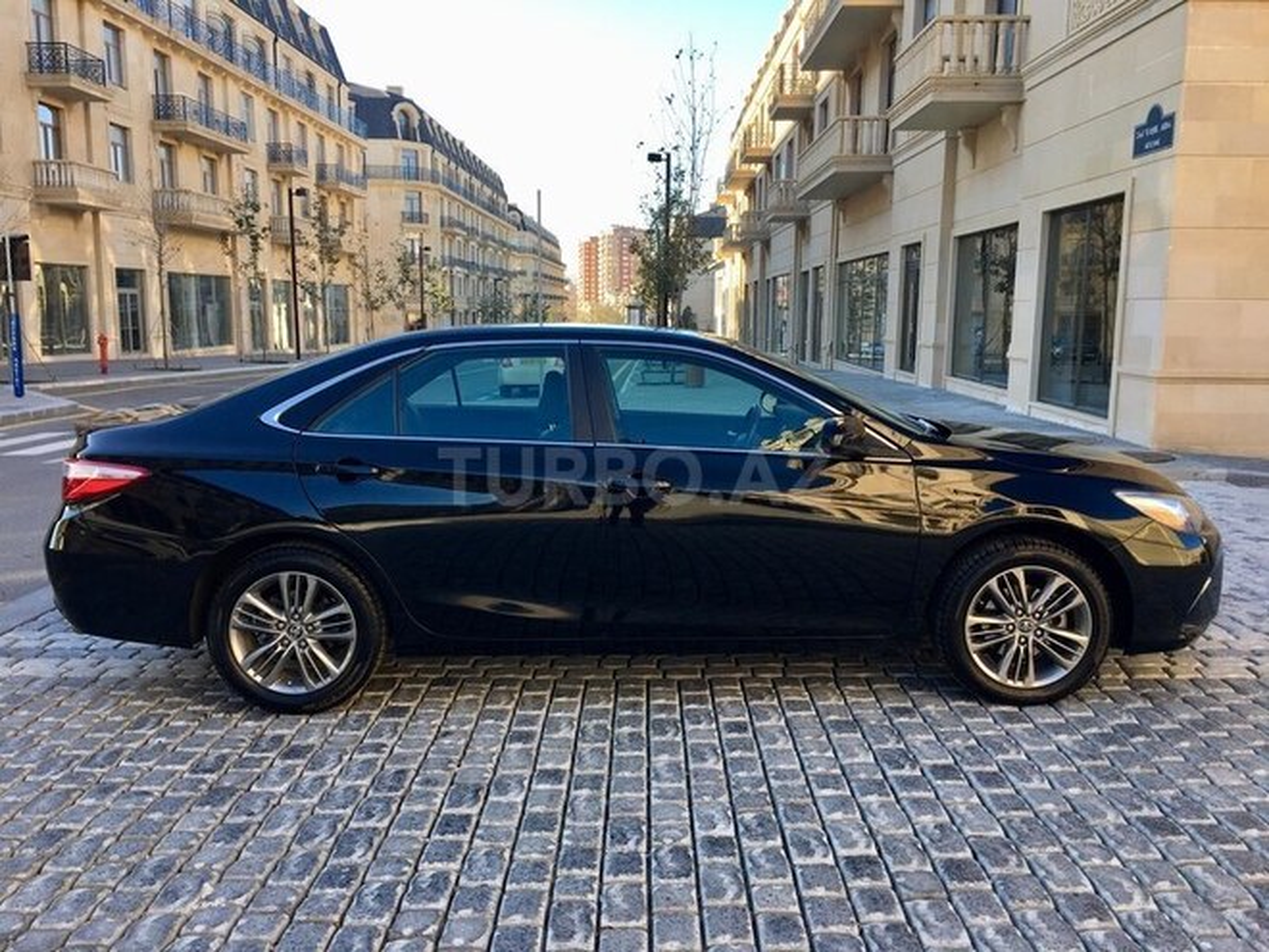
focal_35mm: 29
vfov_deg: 48.2
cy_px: 476
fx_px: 1063
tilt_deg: -9.6
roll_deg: -0.5
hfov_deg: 61.7
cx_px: 634
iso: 25
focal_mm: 4.15
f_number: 2.2
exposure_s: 1/306
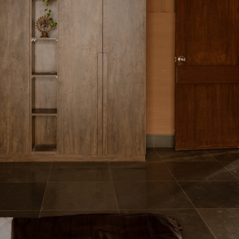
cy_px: 62
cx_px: 108
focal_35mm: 47
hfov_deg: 36.0
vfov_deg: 35.3
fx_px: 367
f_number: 8
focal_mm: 21
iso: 100
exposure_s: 5
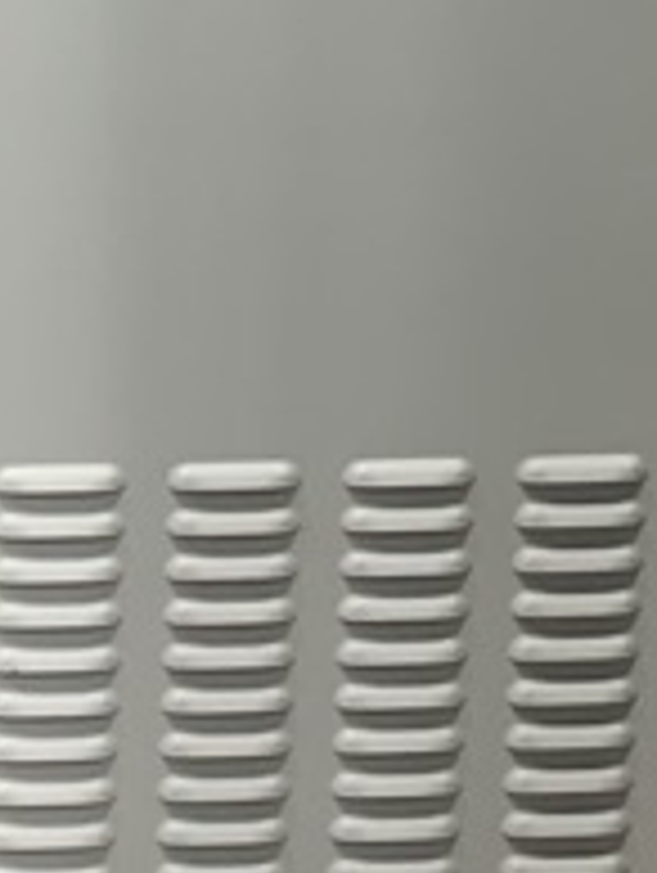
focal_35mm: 134
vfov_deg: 13.7
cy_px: -504
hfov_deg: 10.4
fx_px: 3384
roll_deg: +0.4
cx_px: -572
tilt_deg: -4.4
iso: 64
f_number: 1.8
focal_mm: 4.25
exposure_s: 1/120
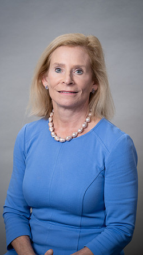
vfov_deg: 23.7
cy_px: 127
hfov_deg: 13.4
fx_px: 607
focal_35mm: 90
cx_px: 70
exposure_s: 1/100
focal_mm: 85
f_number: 7.1
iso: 250
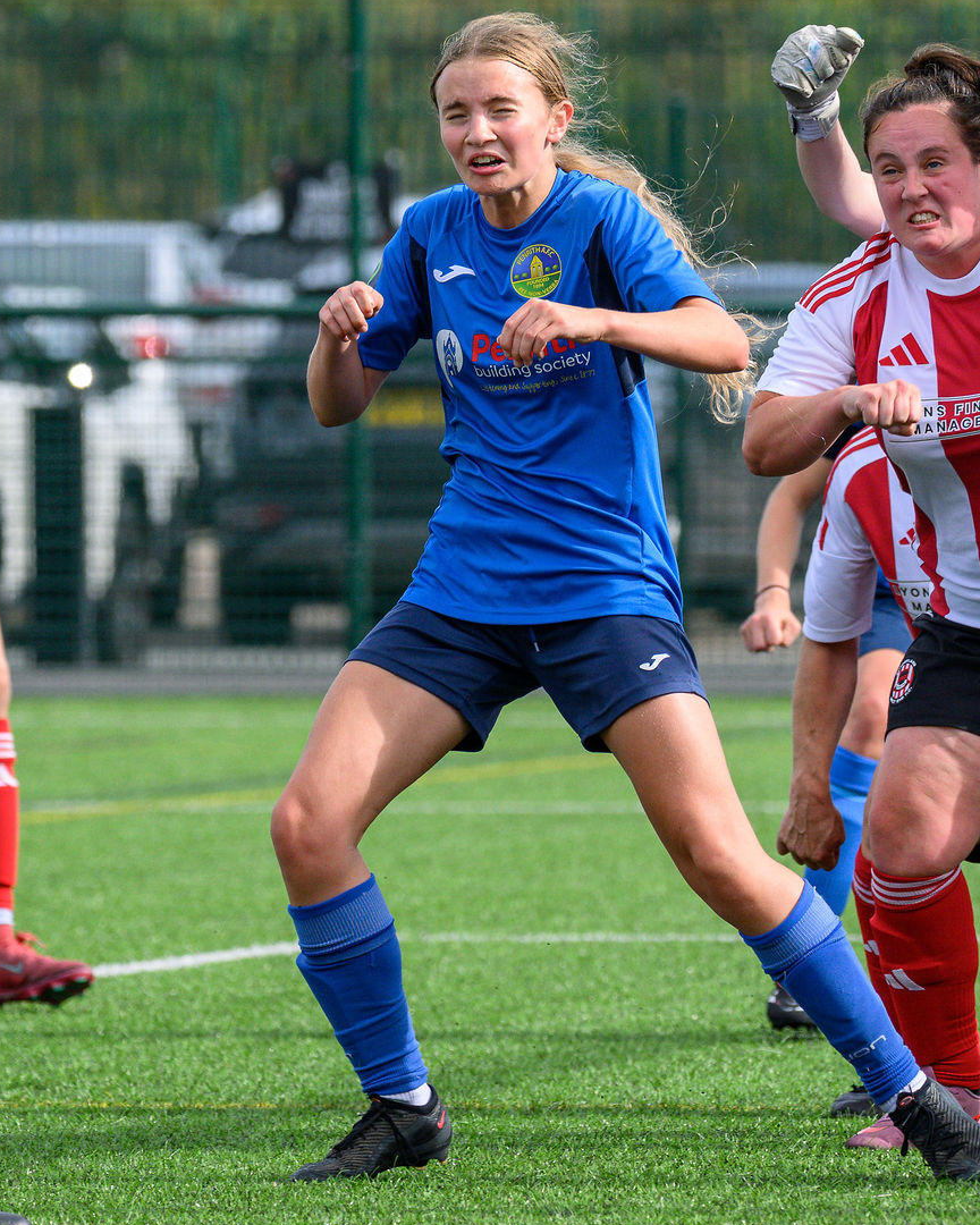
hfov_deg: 2.5
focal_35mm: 615
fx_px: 22297
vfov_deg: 3.1
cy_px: 244
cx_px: 870
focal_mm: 240
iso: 560
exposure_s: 1/1600
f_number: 5
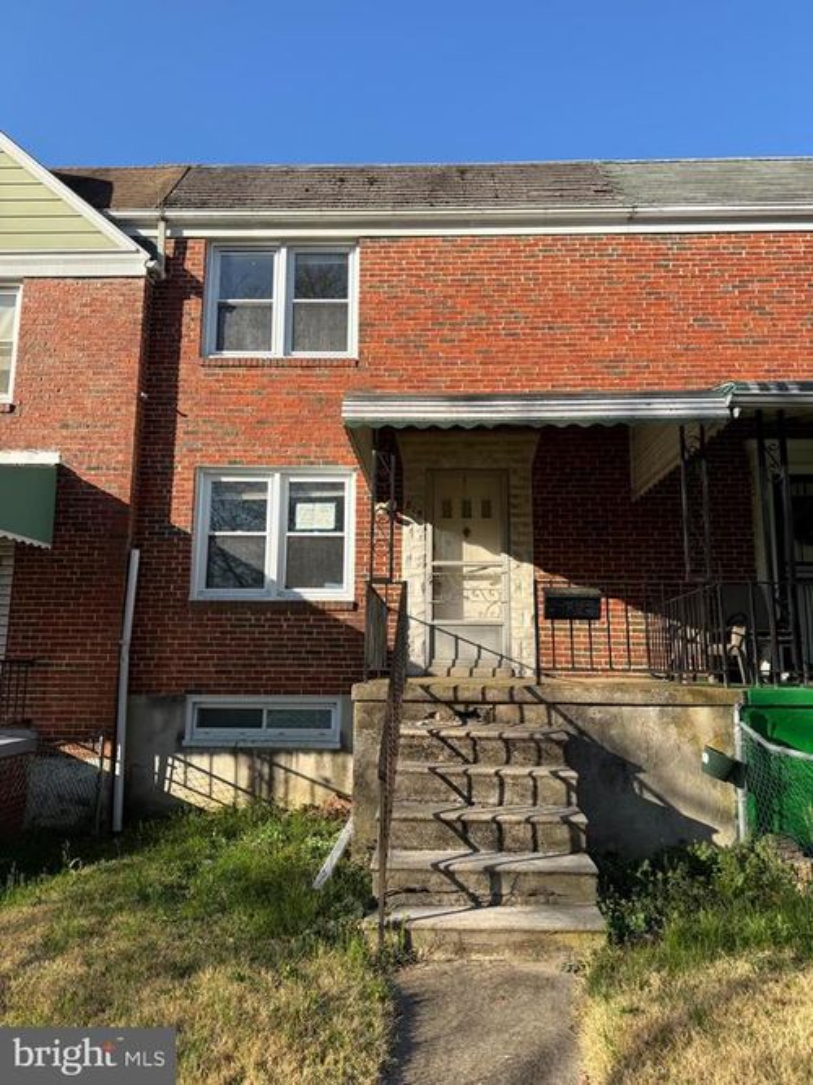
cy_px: 542
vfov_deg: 71.6
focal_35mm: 24
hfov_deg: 56.8
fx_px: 752
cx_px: 406
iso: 80
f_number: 1.78
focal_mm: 6.76
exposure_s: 1/2232
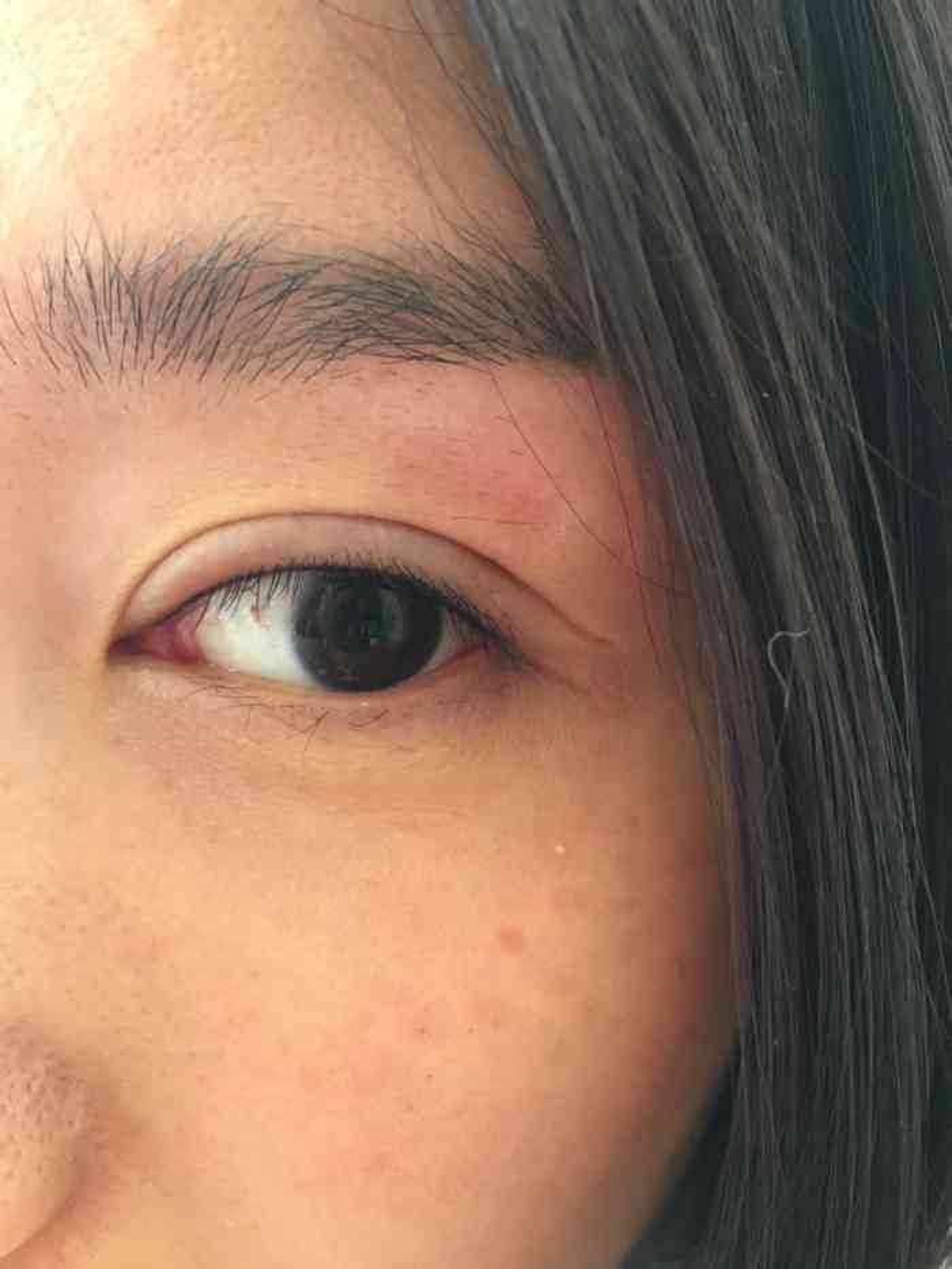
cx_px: 476
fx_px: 1063
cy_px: 634
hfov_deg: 48.2
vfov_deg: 61.7
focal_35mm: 29
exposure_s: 1/20
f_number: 2.2
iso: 200
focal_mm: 4.15
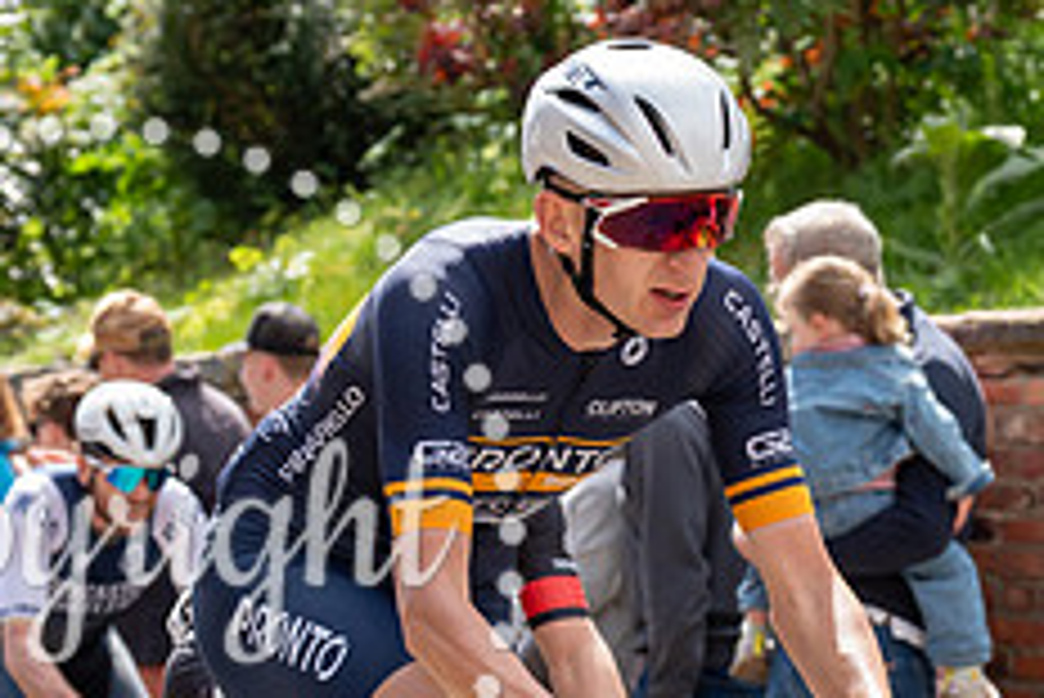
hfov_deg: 11.7
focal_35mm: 175
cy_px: 308
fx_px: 5078
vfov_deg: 7.9
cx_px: 801
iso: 500
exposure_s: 1/1000
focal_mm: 70
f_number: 5
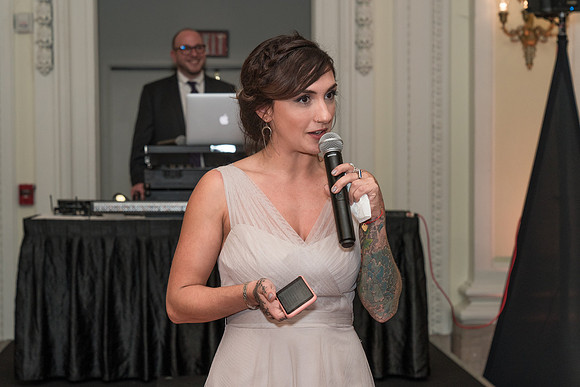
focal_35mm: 78
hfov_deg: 26.1
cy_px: 214
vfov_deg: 17.6
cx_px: 286
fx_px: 1252
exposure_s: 1/160
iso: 1000
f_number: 5.6
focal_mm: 70
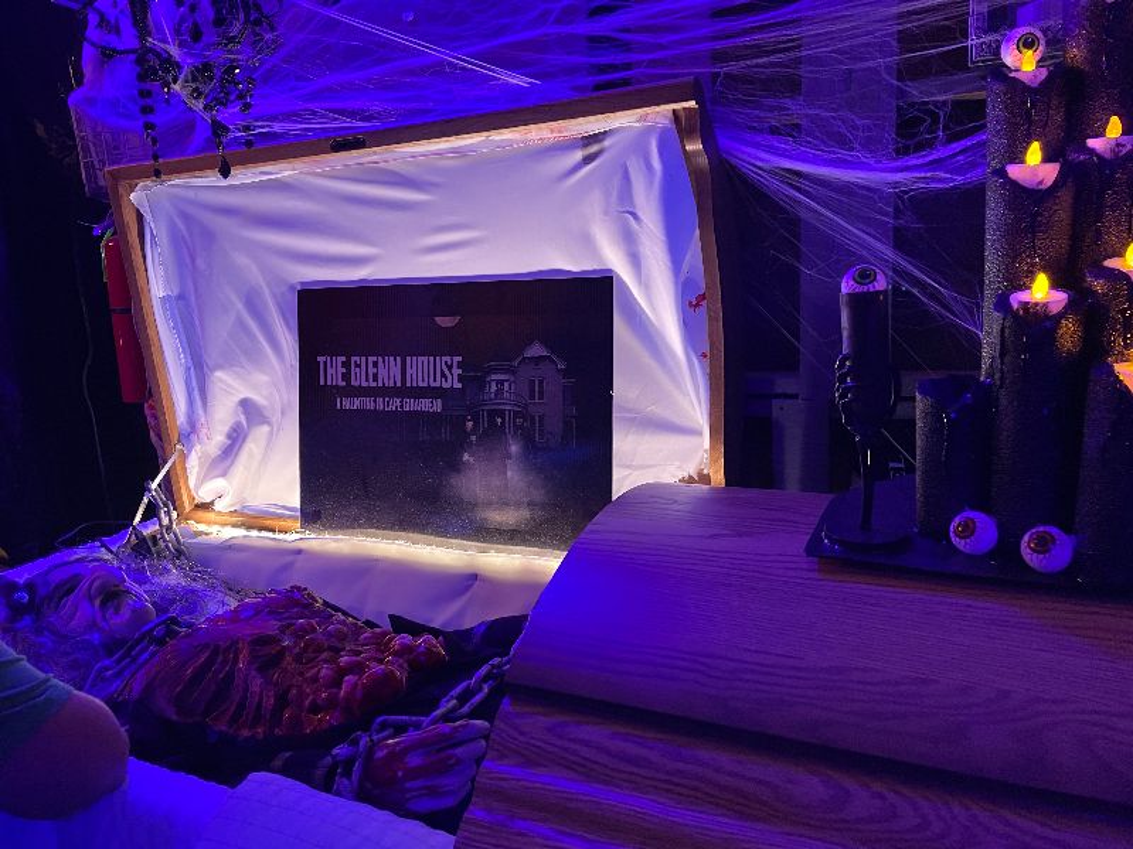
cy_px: 424
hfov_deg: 67.3
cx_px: 566
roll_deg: +3.7
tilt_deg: -9.9
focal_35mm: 26
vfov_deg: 53.1
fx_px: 851
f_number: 1.6
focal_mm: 4.2
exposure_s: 1/40
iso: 500
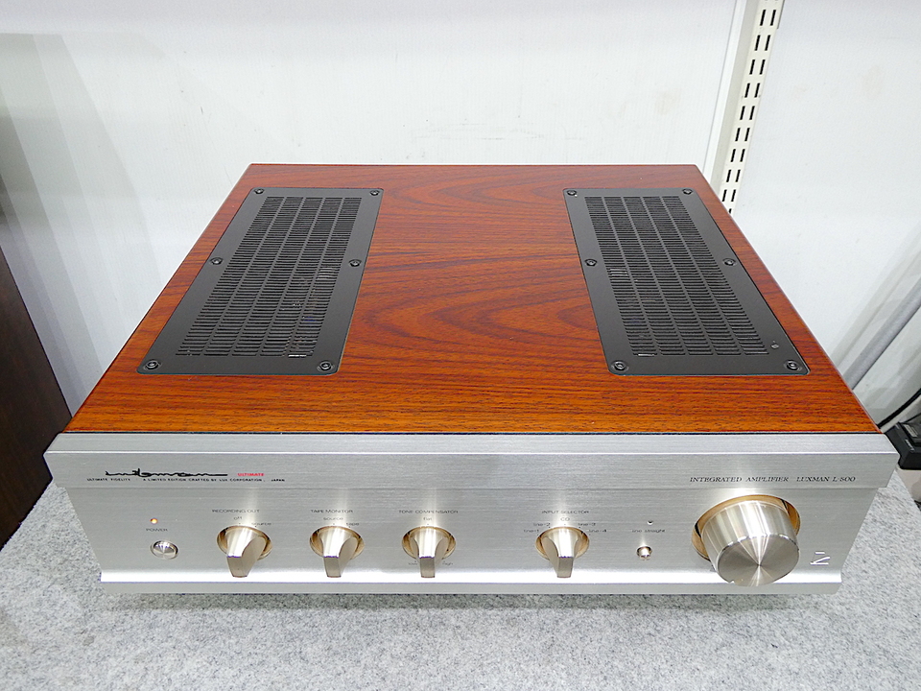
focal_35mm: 26
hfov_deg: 67.3
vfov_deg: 53.1
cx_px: 460
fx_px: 692
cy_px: 346
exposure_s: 1/13
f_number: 3.4
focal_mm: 4.7
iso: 200
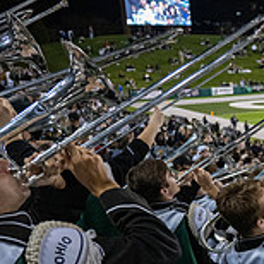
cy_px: 275
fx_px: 664
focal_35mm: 77
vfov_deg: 21.5
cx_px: 456
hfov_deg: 18.3
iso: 2000
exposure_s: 1/500
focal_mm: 24
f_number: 3.2
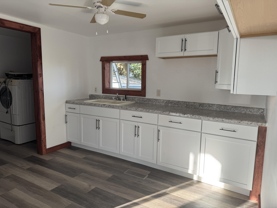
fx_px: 192
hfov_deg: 71.6
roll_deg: -1.1
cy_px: 104
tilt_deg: -8.0
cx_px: 138
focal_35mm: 24
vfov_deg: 56.8
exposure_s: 1/121
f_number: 1.78
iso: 80
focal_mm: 6.76
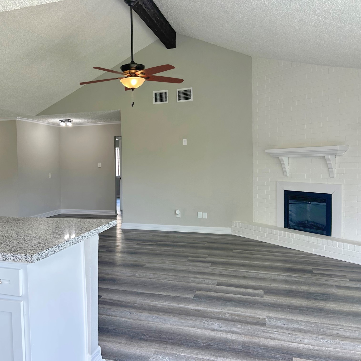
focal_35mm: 31
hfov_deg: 51.5
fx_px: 366
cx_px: 118
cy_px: 181
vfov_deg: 52.5
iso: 40
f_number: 1.5
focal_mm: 5.7
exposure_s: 1/120
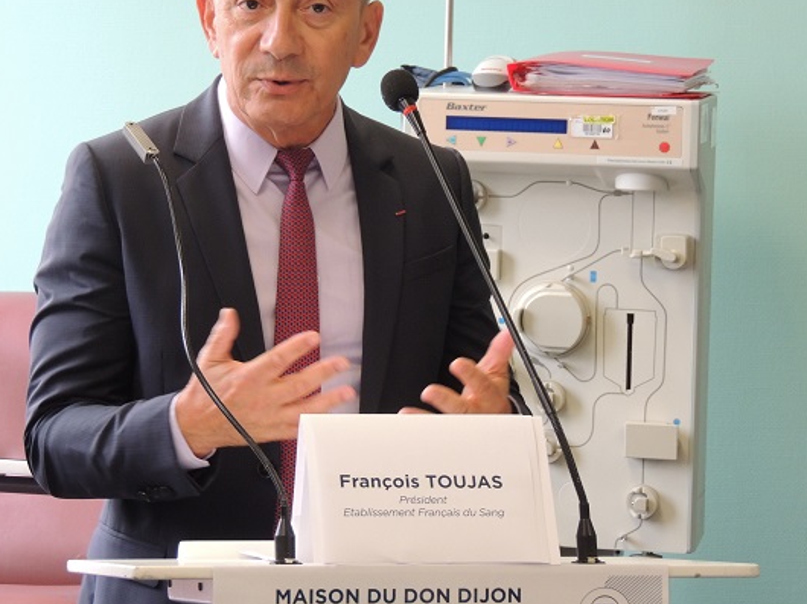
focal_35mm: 145
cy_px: 250
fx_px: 3379
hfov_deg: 13.6
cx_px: 346
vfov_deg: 10.2
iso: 400
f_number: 4.2
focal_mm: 21.4
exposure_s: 1/50
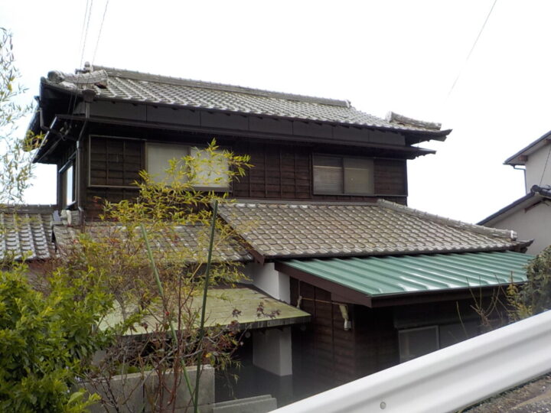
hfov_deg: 60.0
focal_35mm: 30
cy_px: 206
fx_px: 478
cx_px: 276
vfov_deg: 46.8
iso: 125
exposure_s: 1/400
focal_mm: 4.1
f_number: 3.3
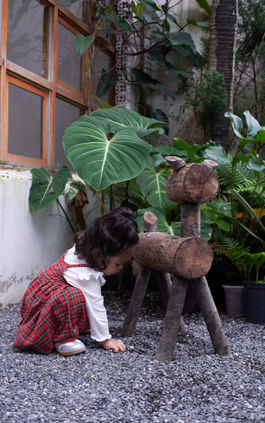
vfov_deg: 36.9
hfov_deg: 23.6
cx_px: 132
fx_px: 635
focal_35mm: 55
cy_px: 210
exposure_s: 1/250
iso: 400
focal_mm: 35
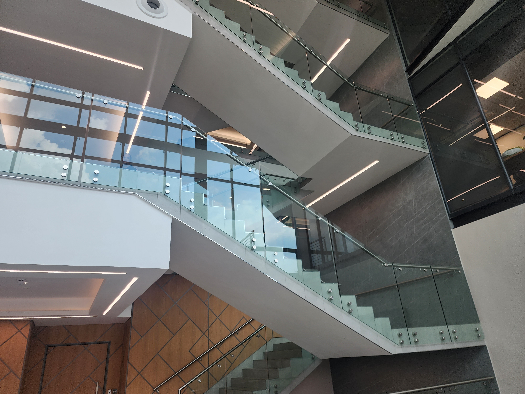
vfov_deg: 58.9
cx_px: 262
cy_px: 197
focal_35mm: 23
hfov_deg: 73.9
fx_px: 349
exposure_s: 1/180
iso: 40
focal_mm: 6.4
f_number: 1.8
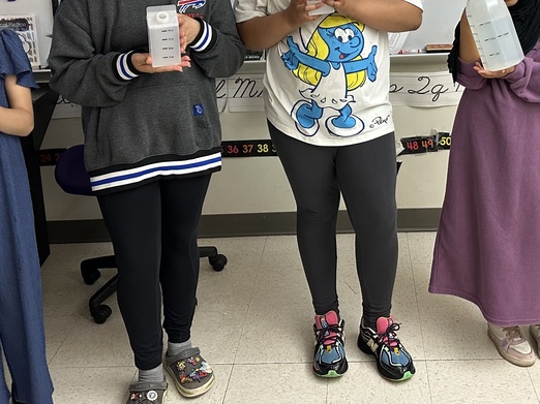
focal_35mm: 46
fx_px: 717
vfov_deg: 29.9
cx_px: 325
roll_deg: +2.8
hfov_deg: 41.1
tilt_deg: -9.7
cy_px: 24
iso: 320
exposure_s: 1/60
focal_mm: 6.86
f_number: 1.78
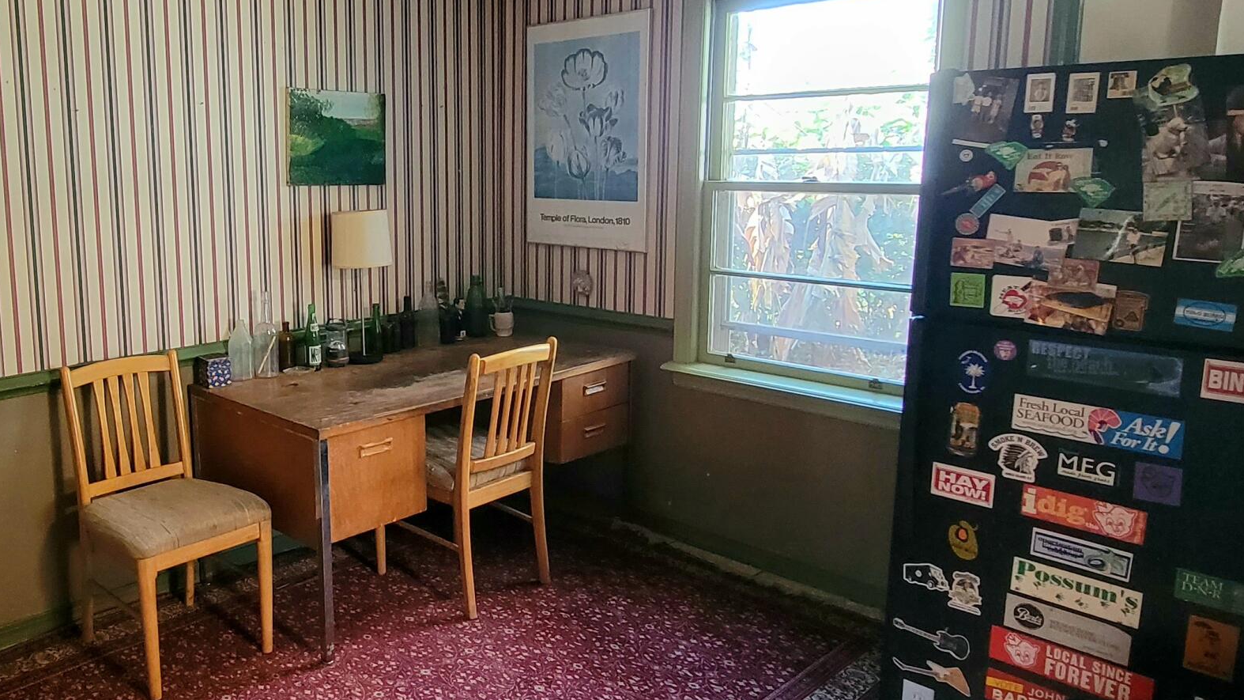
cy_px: 289
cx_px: 371
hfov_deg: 67.1
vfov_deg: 42.7
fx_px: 891
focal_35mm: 27
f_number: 2.2
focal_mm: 2.2
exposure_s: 1/30
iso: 500
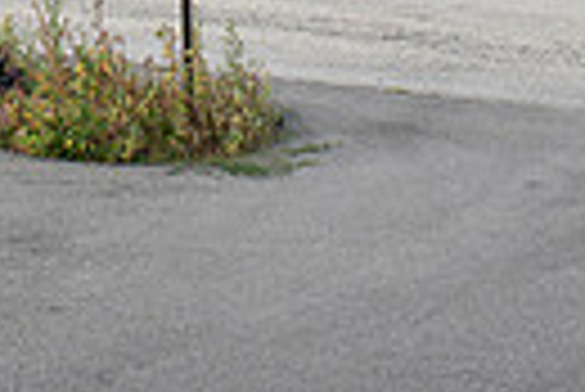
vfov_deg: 11.5
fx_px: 1741
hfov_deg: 18.9
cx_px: 99
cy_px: -394
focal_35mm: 107
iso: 100
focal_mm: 24
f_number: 5
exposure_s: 1/400
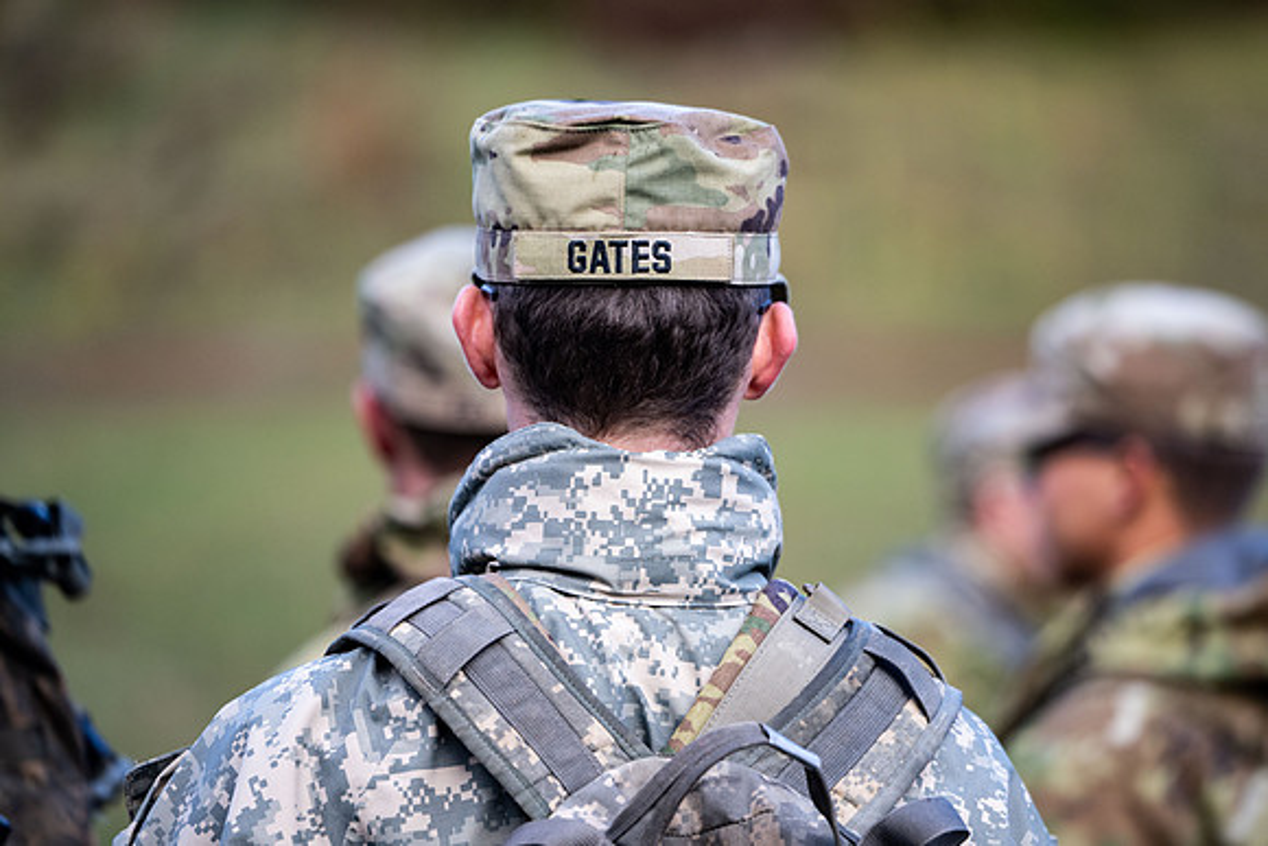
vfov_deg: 6.8
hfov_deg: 10.2
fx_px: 7084
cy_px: 418
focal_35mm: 201
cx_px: 708
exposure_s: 1/800
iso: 800
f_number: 2.8
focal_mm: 180
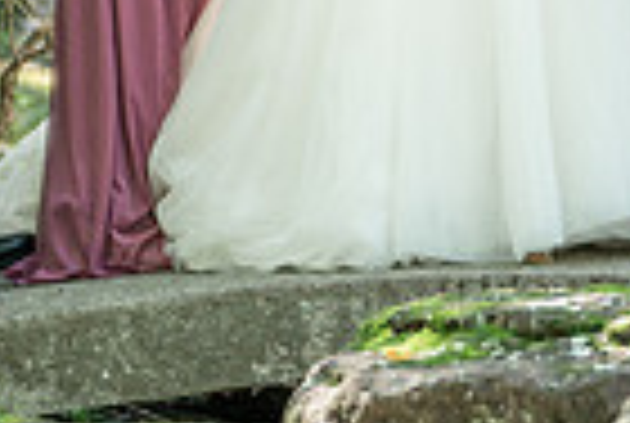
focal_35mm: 409
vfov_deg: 3.4
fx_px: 7173
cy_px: -321
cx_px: 441
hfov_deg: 5.0
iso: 200
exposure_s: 1/200
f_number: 2.8
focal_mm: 96
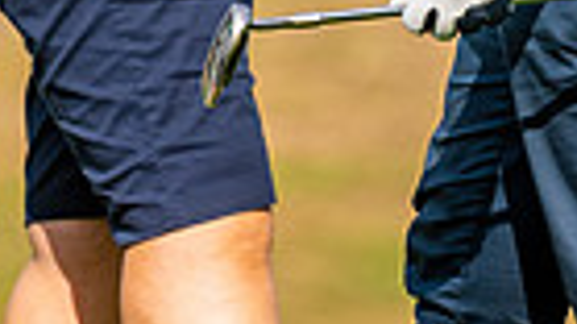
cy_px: -508
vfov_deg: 0.6
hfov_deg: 1.0
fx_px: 33212
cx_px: 42
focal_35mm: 2172
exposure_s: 1/800
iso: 100
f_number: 4
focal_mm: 300
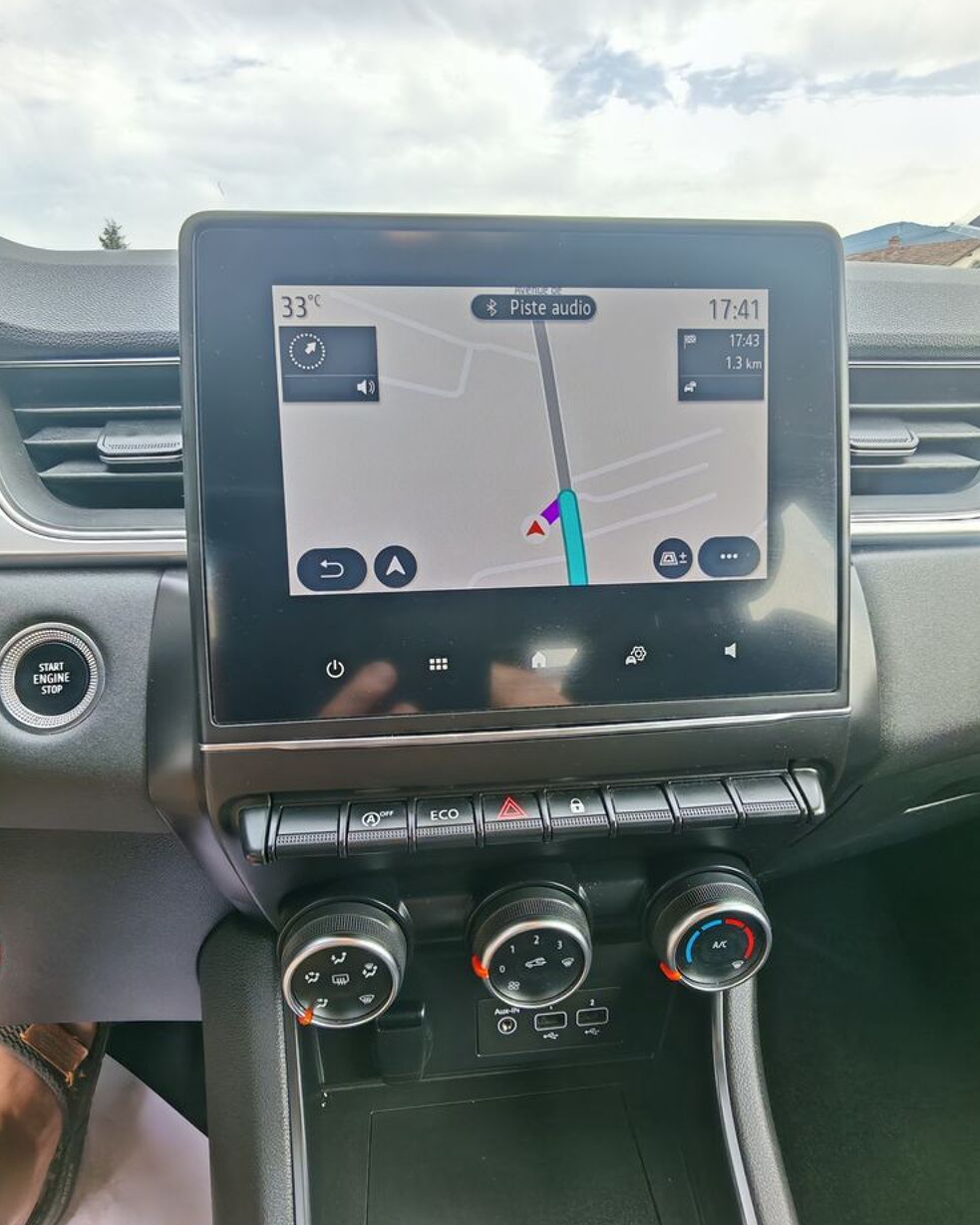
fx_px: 653
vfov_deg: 86.3
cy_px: 641
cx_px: 484
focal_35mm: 18
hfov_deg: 73.8
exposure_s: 1/51
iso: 64
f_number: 2
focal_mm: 1.82
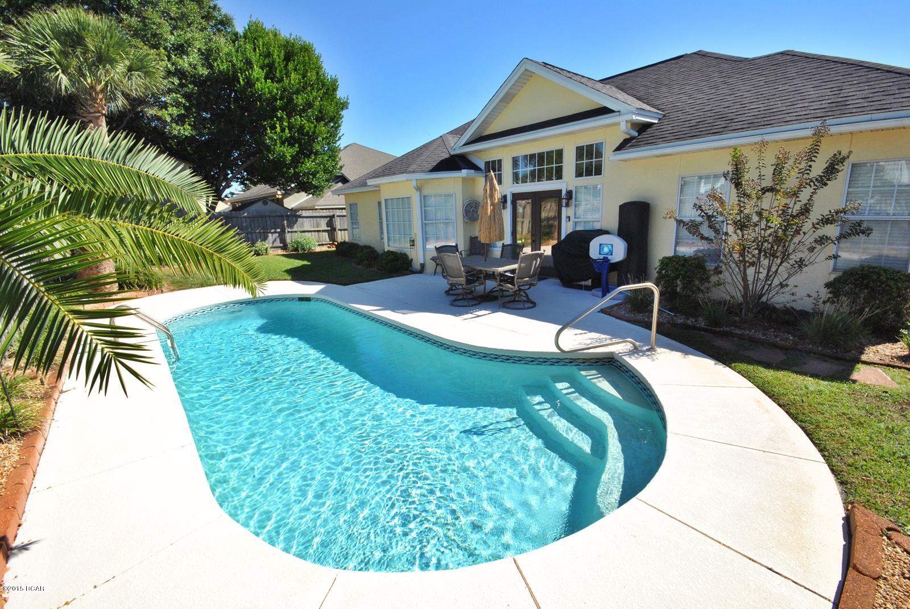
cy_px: 304
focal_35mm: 15
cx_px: 455
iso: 400
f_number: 14
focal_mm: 10
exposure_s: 1/200
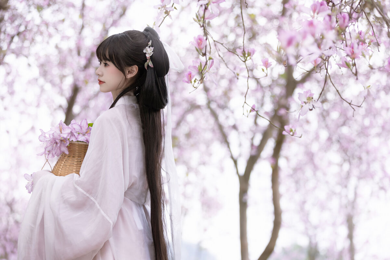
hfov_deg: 23.1
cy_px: 130
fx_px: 953
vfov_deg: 15.5
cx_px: 195
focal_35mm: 88
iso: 160
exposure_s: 1/320
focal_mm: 88
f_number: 2.8
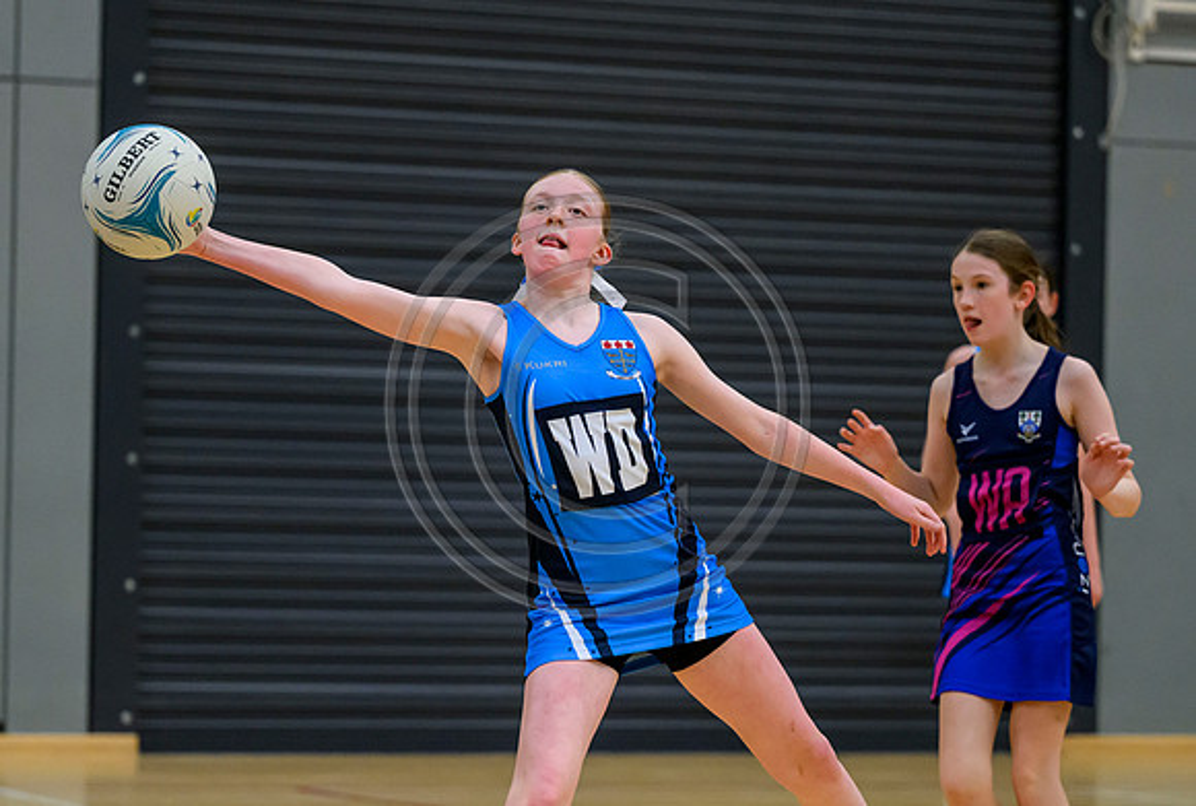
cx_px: 580
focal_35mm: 142
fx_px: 4718
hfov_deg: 14.4
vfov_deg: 9.8
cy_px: 515
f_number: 2.8
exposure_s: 1/1250
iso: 6400
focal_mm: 102
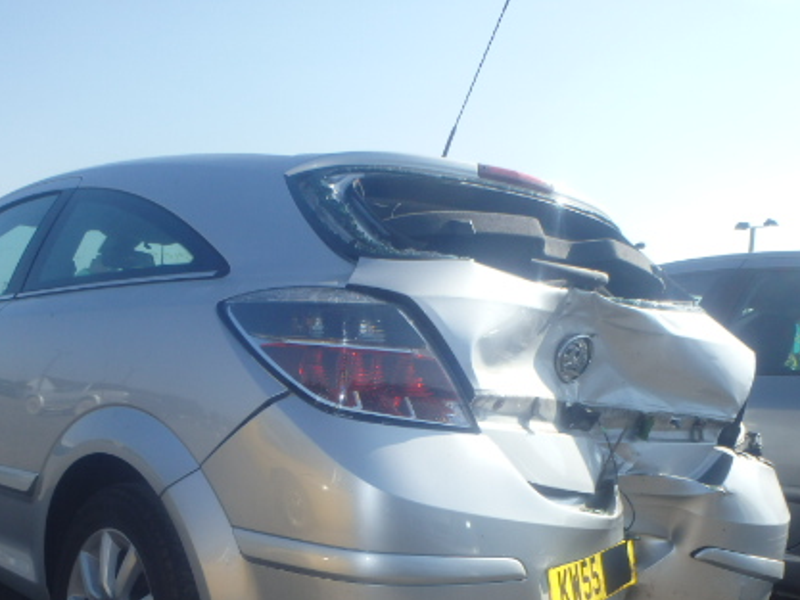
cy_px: 458
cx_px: 303
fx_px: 994
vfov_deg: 32.9
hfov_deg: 43.5
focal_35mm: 43
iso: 125
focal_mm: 5
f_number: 3.9
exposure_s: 1/800
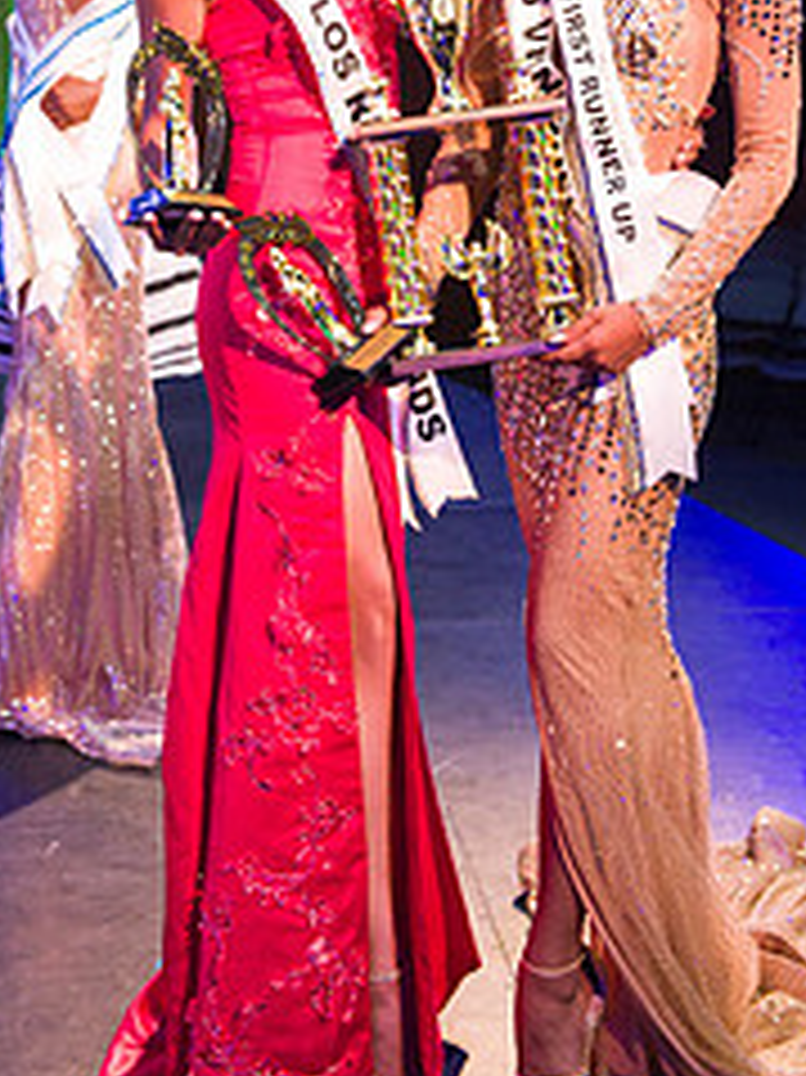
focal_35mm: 87
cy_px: 90
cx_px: 347
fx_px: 2703
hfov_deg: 17.0
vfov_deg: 21.9
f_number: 5
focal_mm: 48
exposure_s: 1/160
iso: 4000
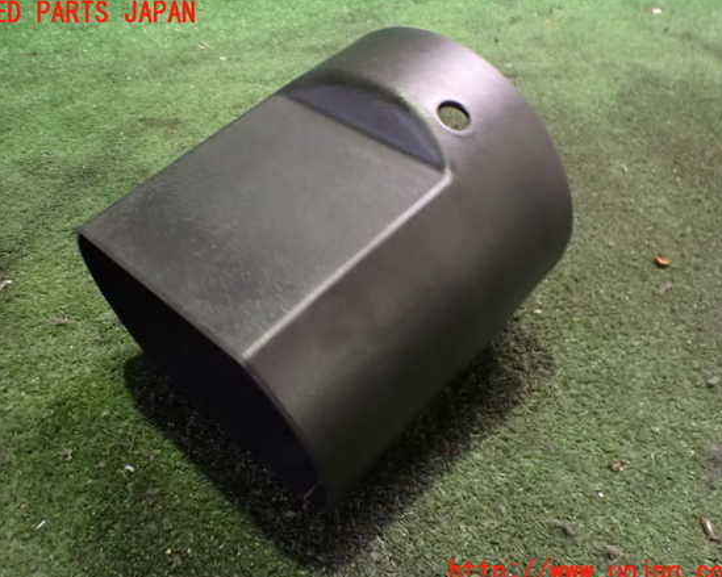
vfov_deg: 45.8
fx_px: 684
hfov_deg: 55.7
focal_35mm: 32
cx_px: 351
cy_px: 293
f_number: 2.3
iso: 1600
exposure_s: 1/30
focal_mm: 5.4
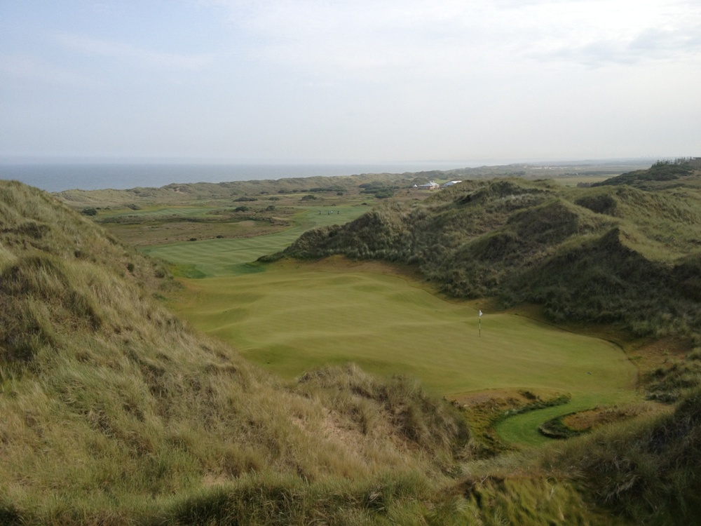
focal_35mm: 35
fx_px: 709
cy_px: 263
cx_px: 350
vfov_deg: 40.7
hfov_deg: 52.6
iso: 50
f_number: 2.4
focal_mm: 4.28
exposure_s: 1/1284
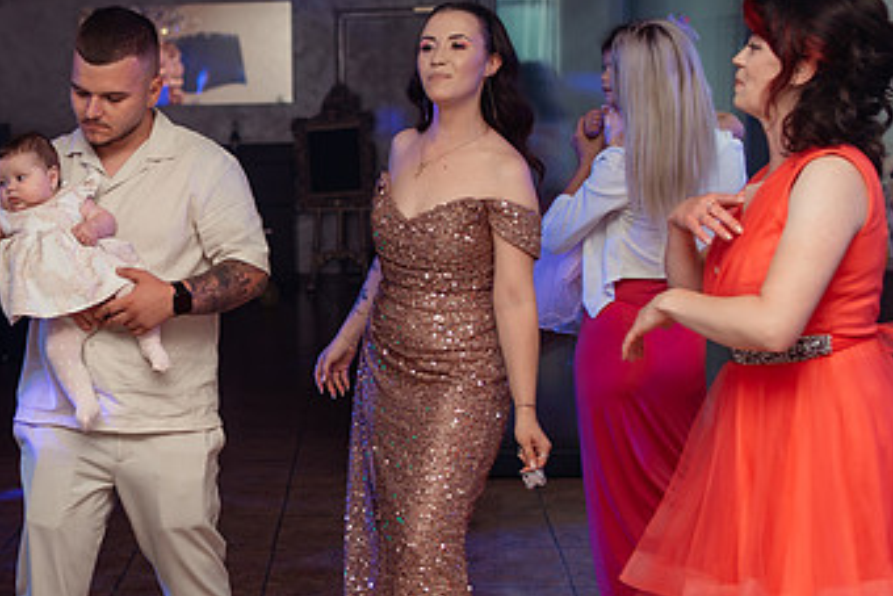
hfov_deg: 28.5
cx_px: 151
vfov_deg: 19.7
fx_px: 1712
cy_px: 331
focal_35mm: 69
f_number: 2.8
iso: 1000
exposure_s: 1/200
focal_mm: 35
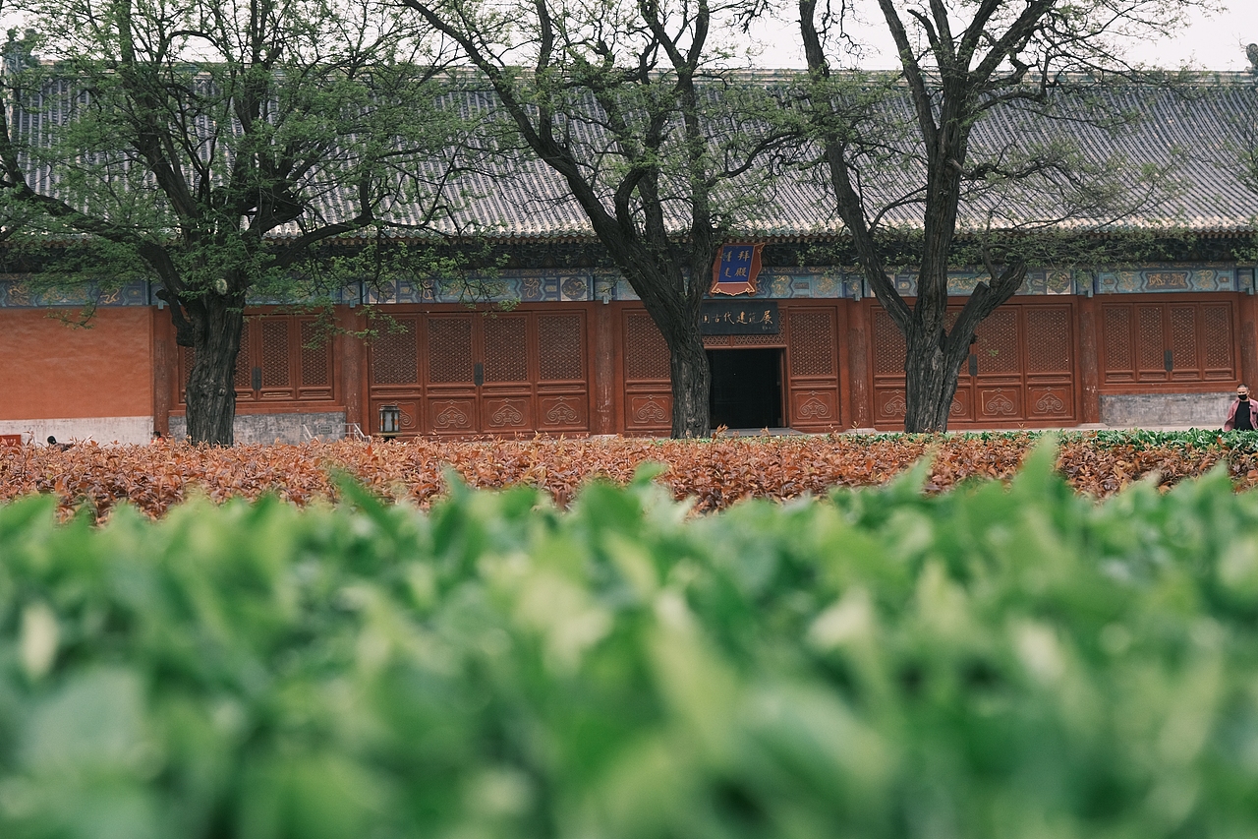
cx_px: 629
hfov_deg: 33.9
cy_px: 420
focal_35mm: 59
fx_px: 2061
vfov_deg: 23.0
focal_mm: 39.3
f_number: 5.6
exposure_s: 1/500
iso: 640
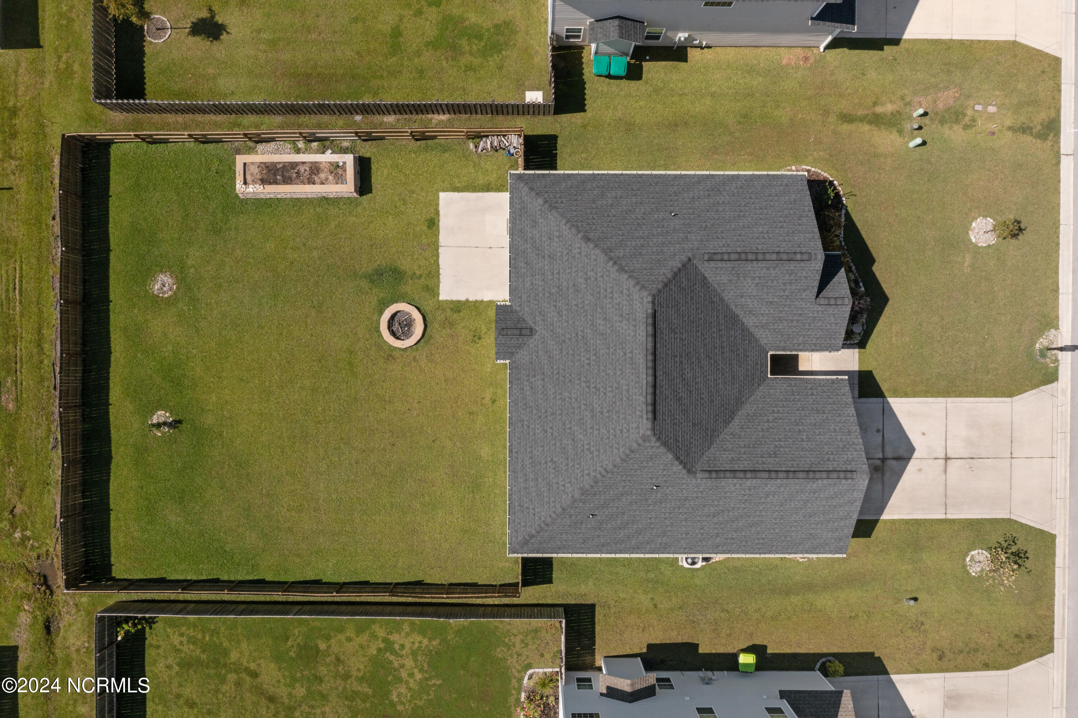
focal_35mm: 28
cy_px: 359
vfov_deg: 46.4
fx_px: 838
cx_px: 539
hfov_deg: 65.5
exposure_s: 1/200
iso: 100
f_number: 7.1
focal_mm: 10.26
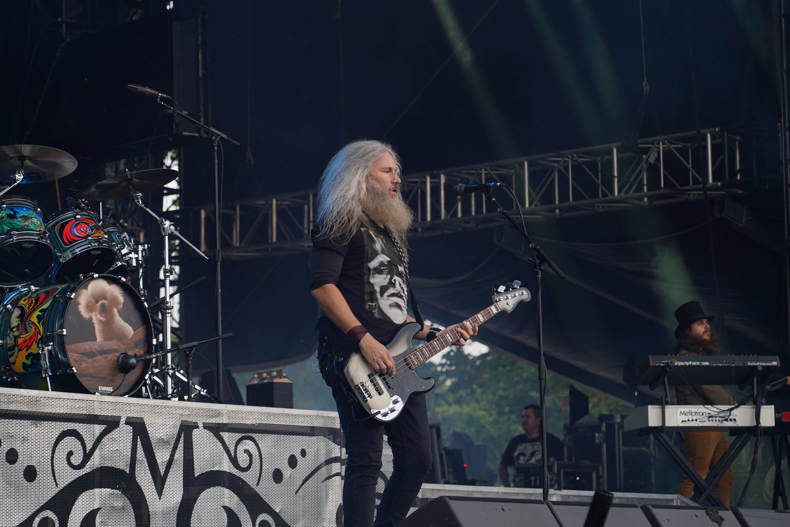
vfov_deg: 13.0
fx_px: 2304
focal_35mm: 105
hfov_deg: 19.5
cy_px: 264
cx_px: 395
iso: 100
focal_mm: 105
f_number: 5
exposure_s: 1/200
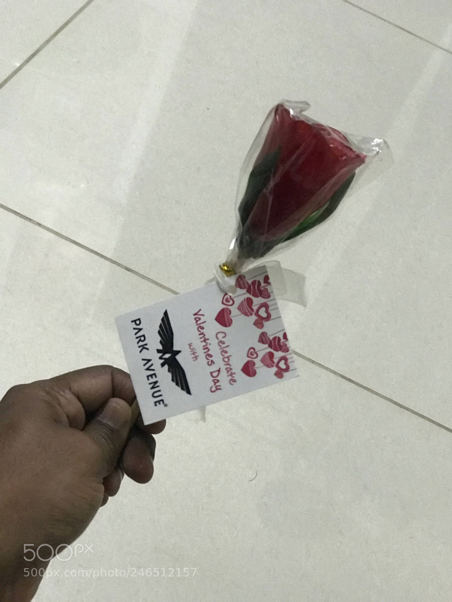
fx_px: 992
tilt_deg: -42.9
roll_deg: -25.7
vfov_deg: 33.8
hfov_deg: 25.7
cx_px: 226
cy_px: 301
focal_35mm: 57
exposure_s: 1/50
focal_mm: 6.6
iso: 640
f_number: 2.8
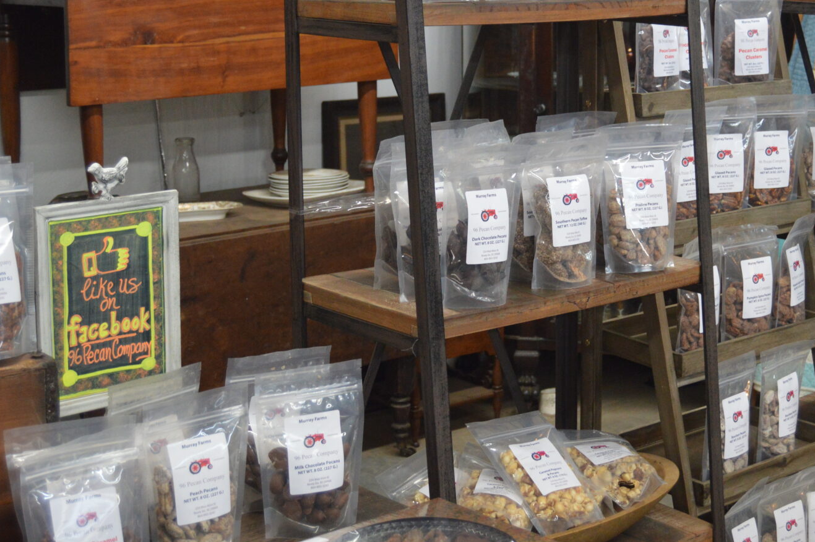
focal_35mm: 70
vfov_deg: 19.3
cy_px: 149
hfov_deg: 28.7
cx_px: 530
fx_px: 1583
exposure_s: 1/60
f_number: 4.2
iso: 1400
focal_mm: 30
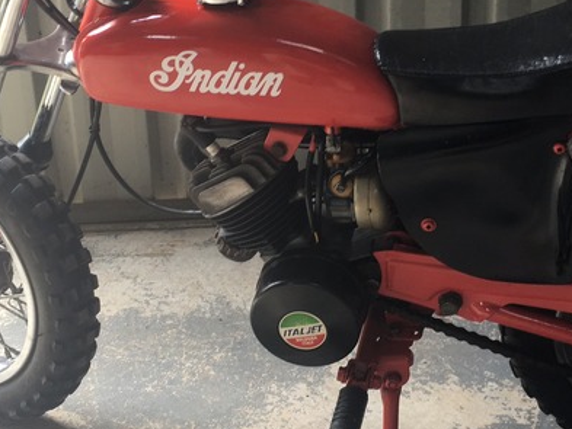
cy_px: 188
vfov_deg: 24.8
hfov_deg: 32.6
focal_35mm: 59
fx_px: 975
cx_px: 345
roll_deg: +1.3
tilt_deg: -21.9
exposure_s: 1/50
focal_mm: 4.15
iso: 32
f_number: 2.2
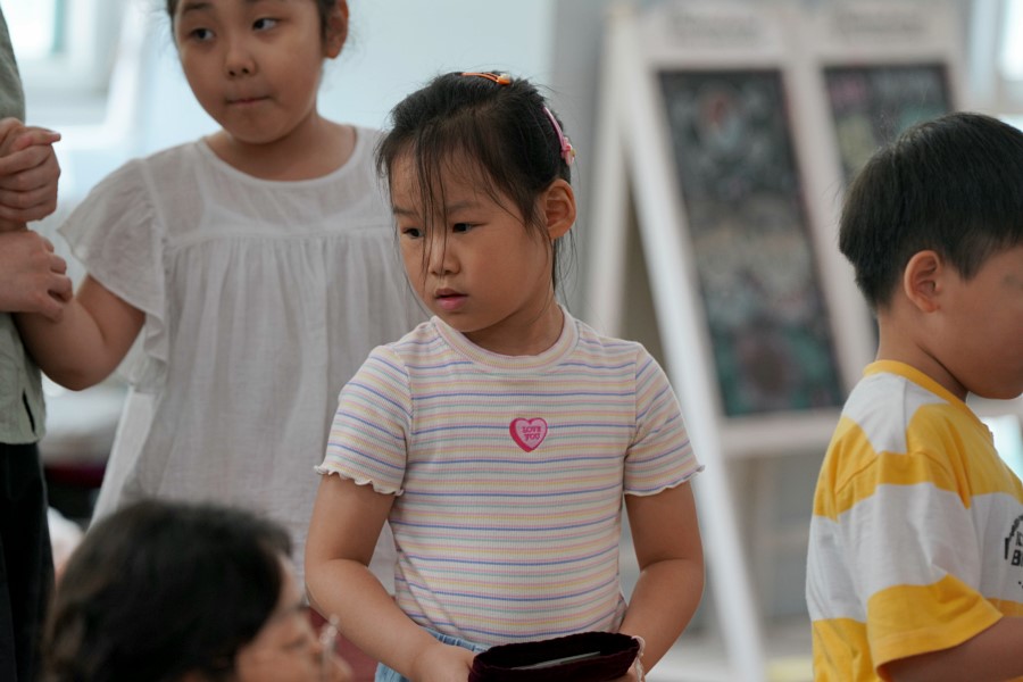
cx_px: 512
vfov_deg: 6.9
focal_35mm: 200
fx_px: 5683
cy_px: 341
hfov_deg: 10.3
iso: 1000
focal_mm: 200
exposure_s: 1/250
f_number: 4
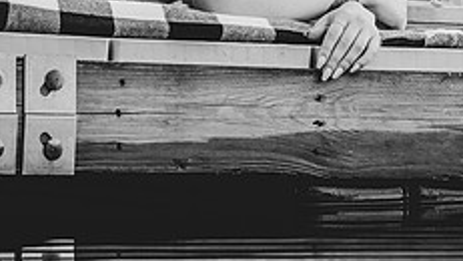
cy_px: -298
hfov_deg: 2.6
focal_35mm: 818
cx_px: 300
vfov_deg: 1.5
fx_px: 10044
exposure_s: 1/200
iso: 320
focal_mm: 200
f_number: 2.8
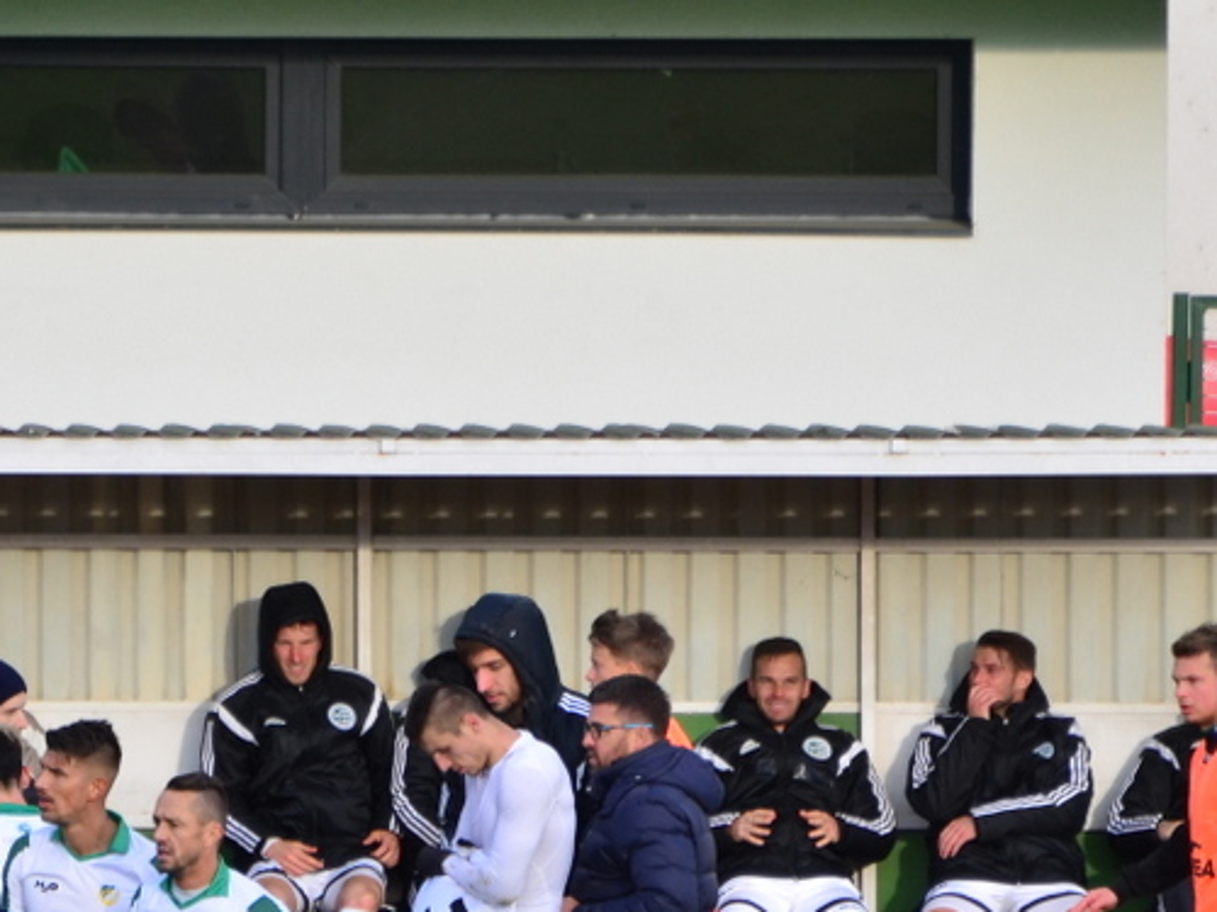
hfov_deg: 1.9
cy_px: 748
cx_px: 304
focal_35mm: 1037
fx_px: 36458
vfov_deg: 1.4
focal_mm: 300
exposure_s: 1/640
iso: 400
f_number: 5.6
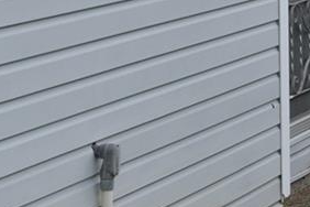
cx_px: 488
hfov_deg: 11.5
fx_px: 1464
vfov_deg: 7.9
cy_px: -84
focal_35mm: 170
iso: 100
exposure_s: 1/200
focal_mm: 20
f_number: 10
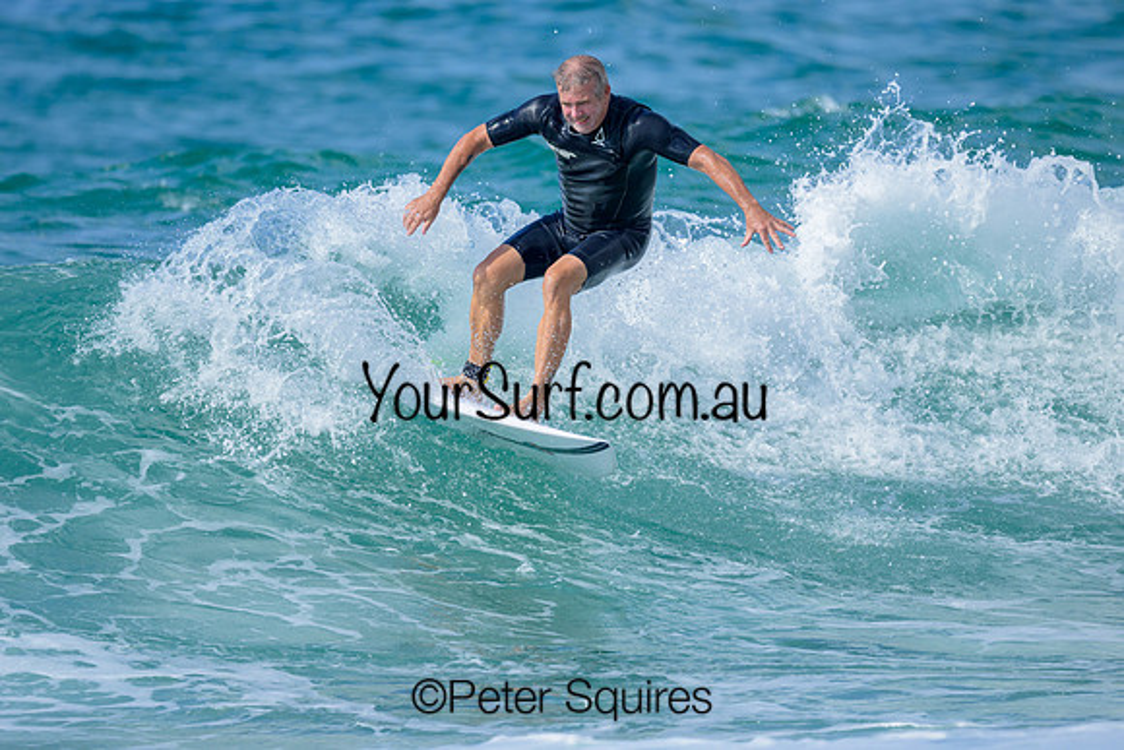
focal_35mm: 965
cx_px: 472
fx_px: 30133
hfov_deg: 2.1
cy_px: 331
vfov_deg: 1.4
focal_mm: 800
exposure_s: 1/2000
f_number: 6.3
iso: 280
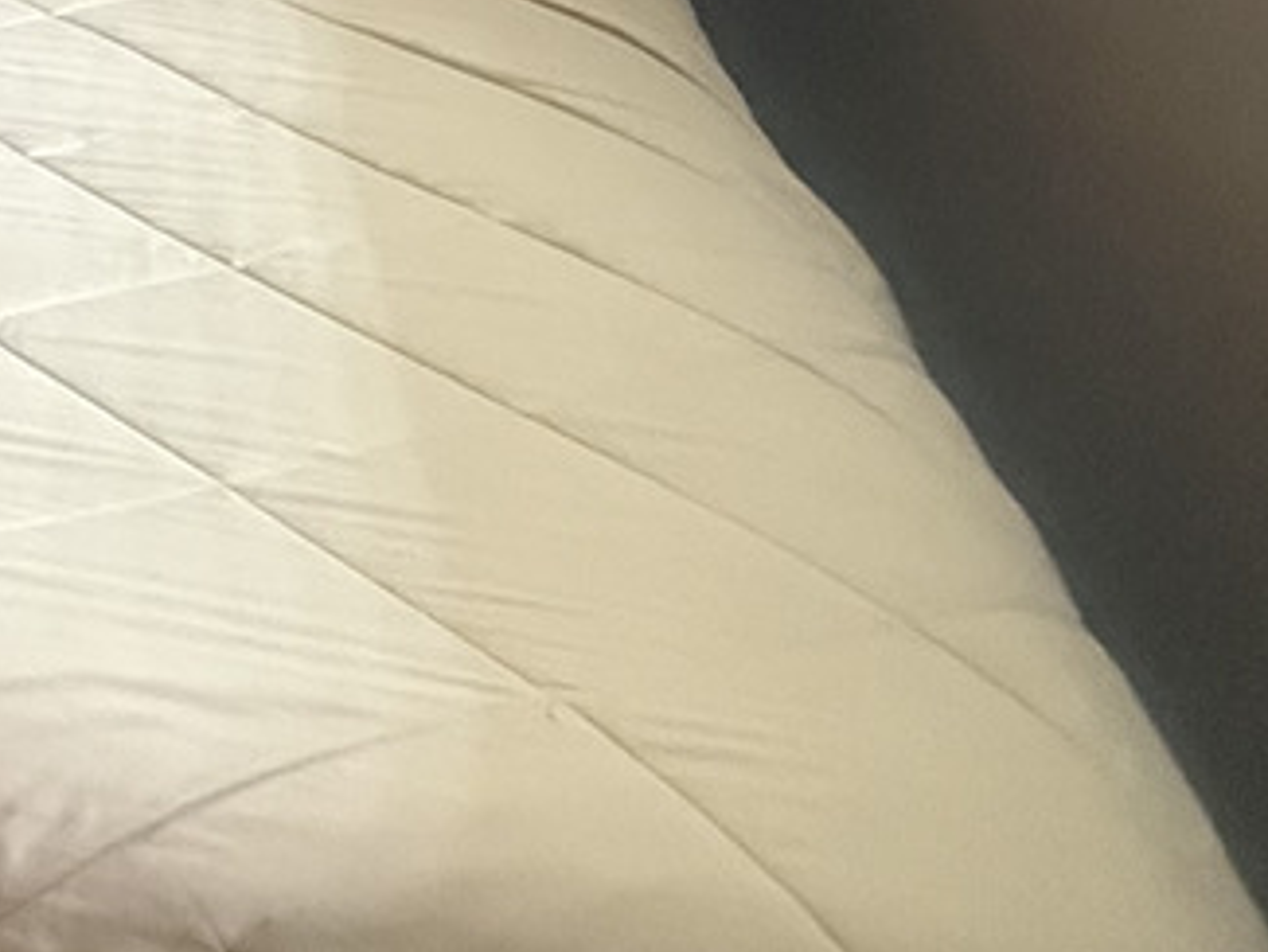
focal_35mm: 62
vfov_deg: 20.5
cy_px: -453
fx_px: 2272
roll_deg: +2.3
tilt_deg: -8.4
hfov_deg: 20.4
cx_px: -1092
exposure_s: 1/60
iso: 640
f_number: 2.2
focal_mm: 2.22
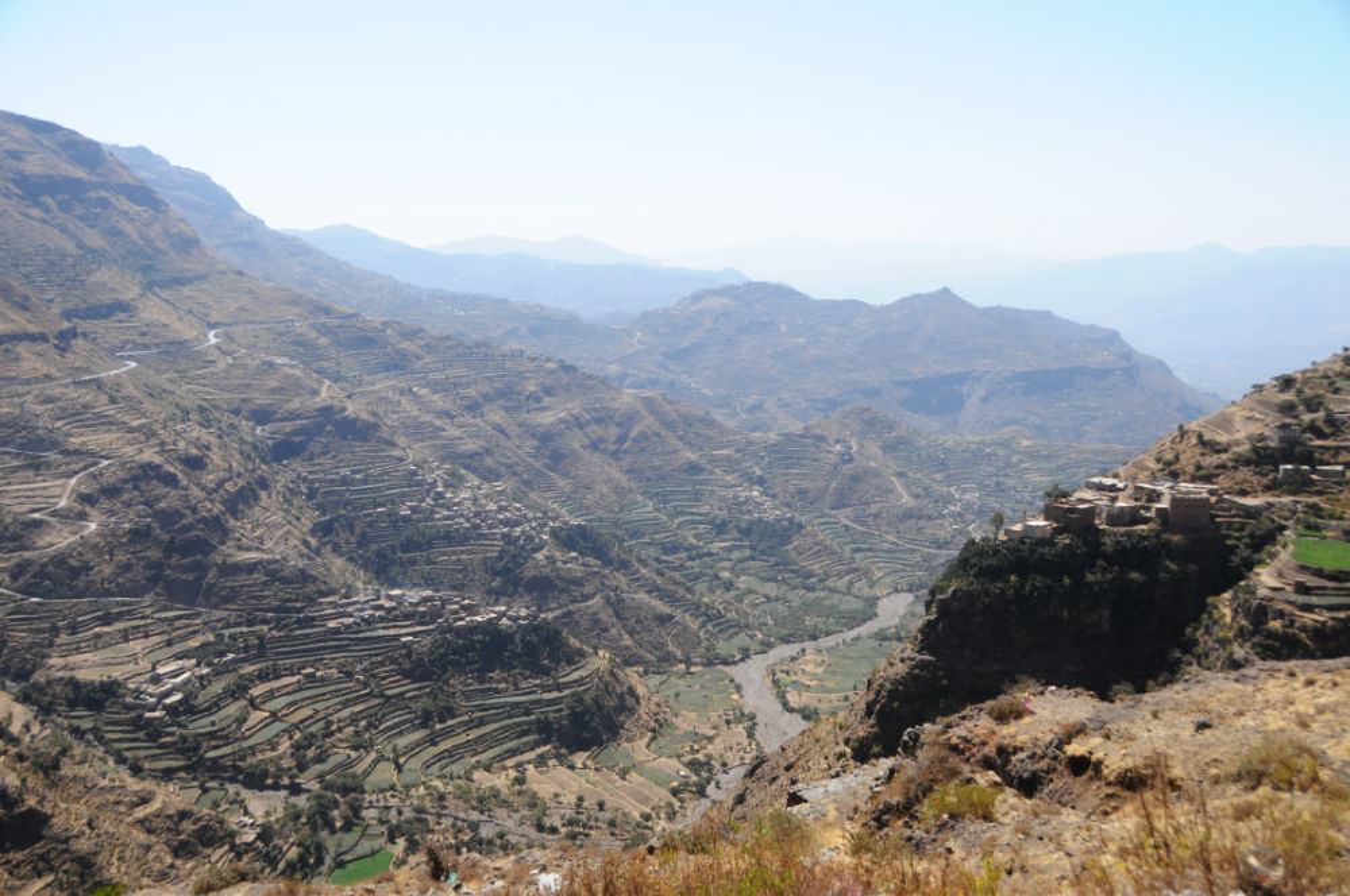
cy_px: 448
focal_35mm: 33
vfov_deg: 39.9
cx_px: 675
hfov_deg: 57.3
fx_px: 1236
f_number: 5.6
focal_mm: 22
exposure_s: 1/2500
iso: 500
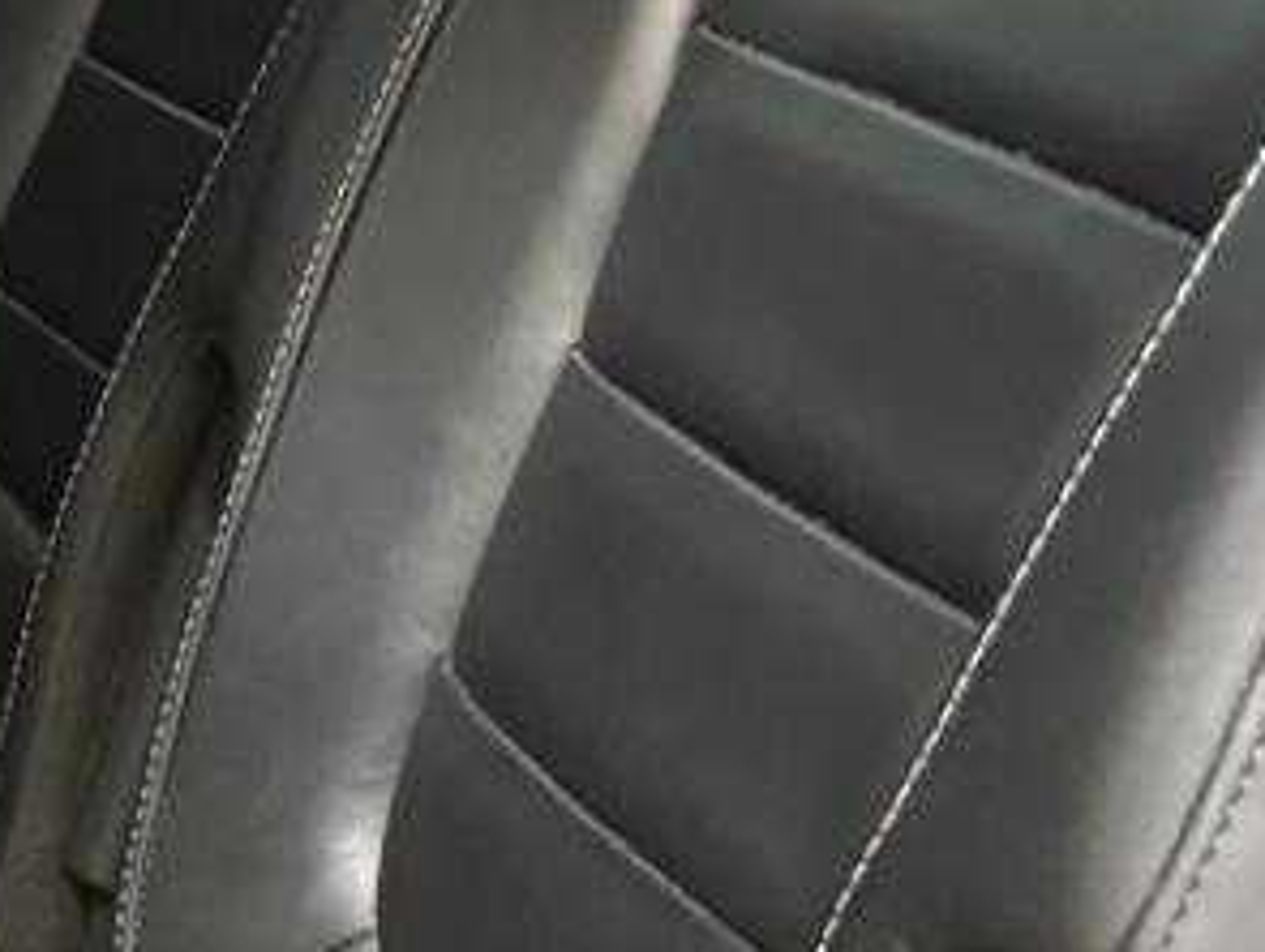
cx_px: -815
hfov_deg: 13.9
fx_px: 4756
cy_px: 407
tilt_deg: -12.6
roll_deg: -0.2
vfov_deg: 11.4
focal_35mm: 130
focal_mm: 6.76
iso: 800
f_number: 1.78
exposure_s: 1/33
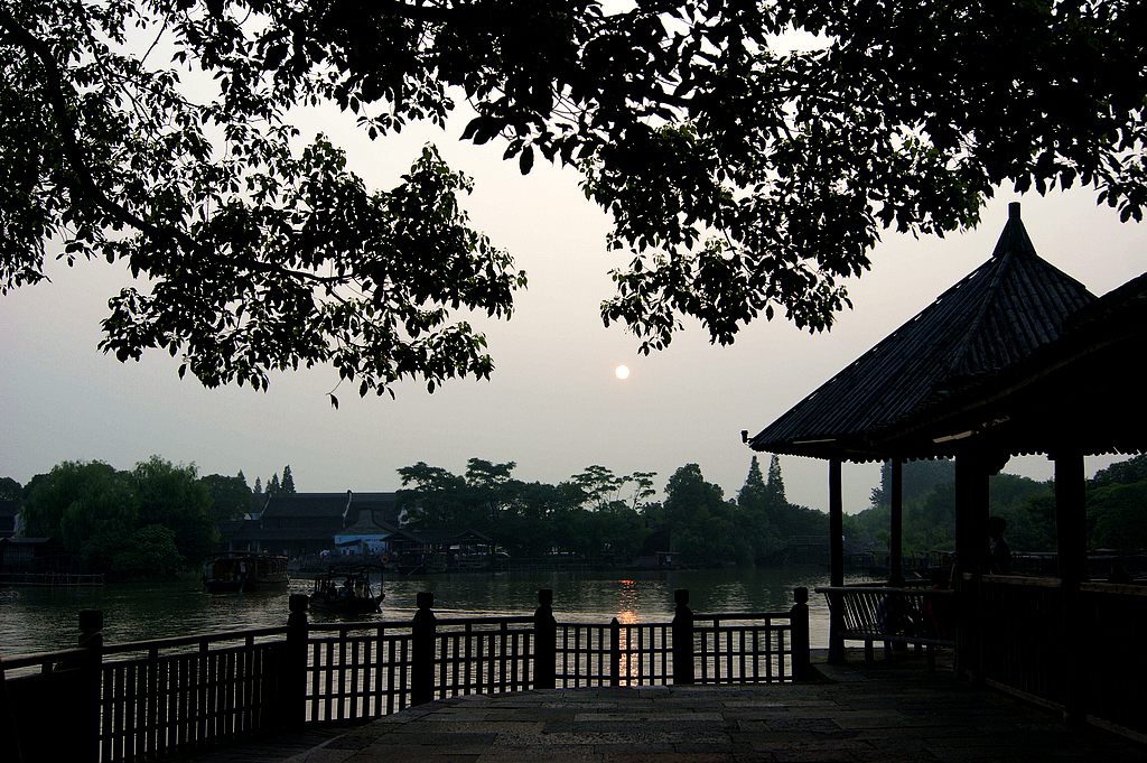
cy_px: 382
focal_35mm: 42
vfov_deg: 31.8
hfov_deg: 46.4
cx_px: 574
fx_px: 1337
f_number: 5
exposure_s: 1/250
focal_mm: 28
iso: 100
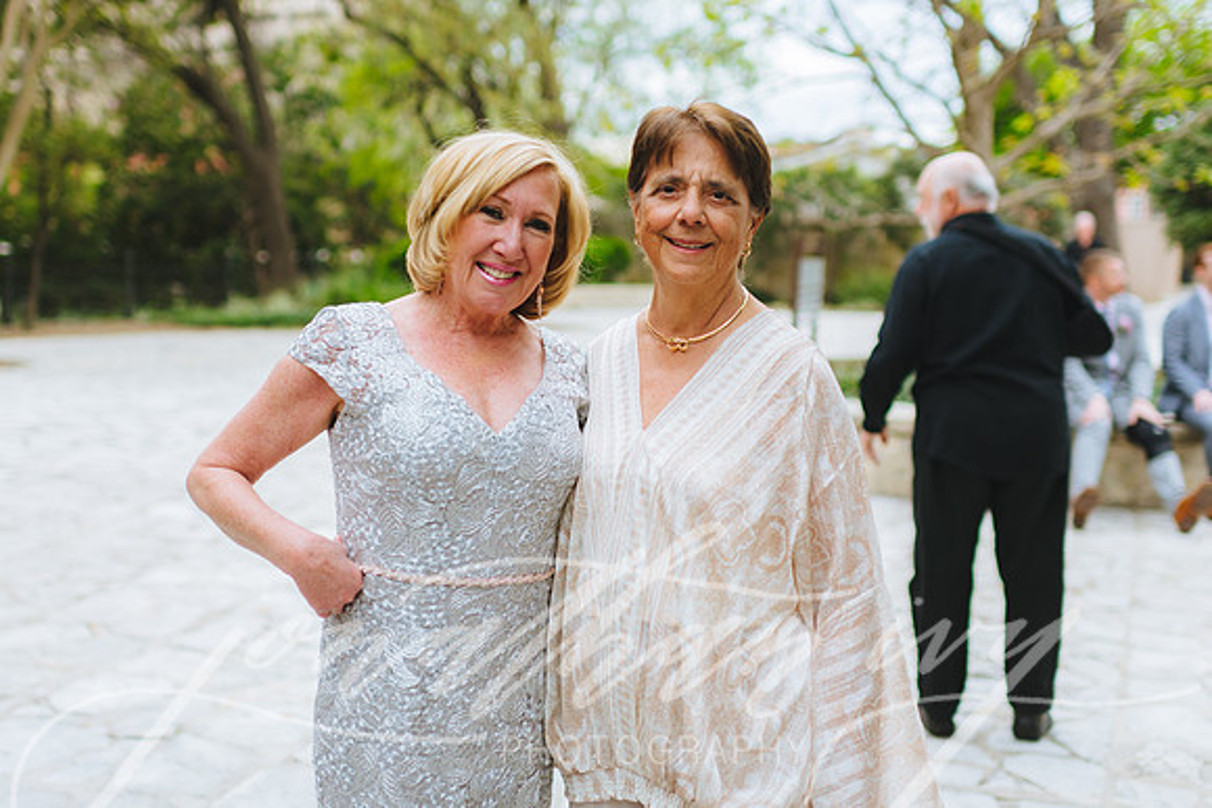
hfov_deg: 45.7
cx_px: 545
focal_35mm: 43
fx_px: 1435
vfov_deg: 31.4
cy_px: 353
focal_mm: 35
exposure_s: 1/1000
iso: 80
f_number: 2
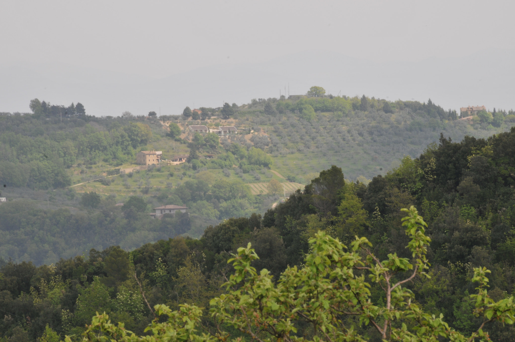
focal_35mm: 300
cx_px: 258
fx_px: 4286
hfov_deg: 6.9
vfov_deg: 4.6
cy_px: 171
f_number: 22
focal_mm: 200
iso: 200
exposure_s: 1/50
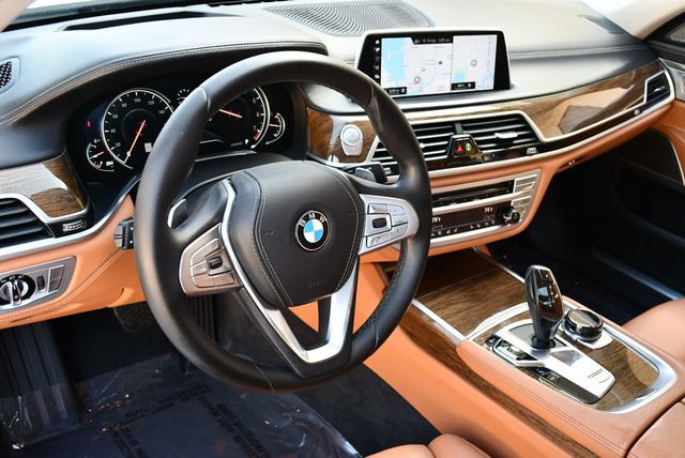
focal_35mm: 36
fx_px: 686
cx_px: 342
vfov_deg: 36.9
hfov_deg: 53.1
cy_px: 229
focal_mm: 18
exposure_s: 1/250
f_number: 3.5
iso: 800
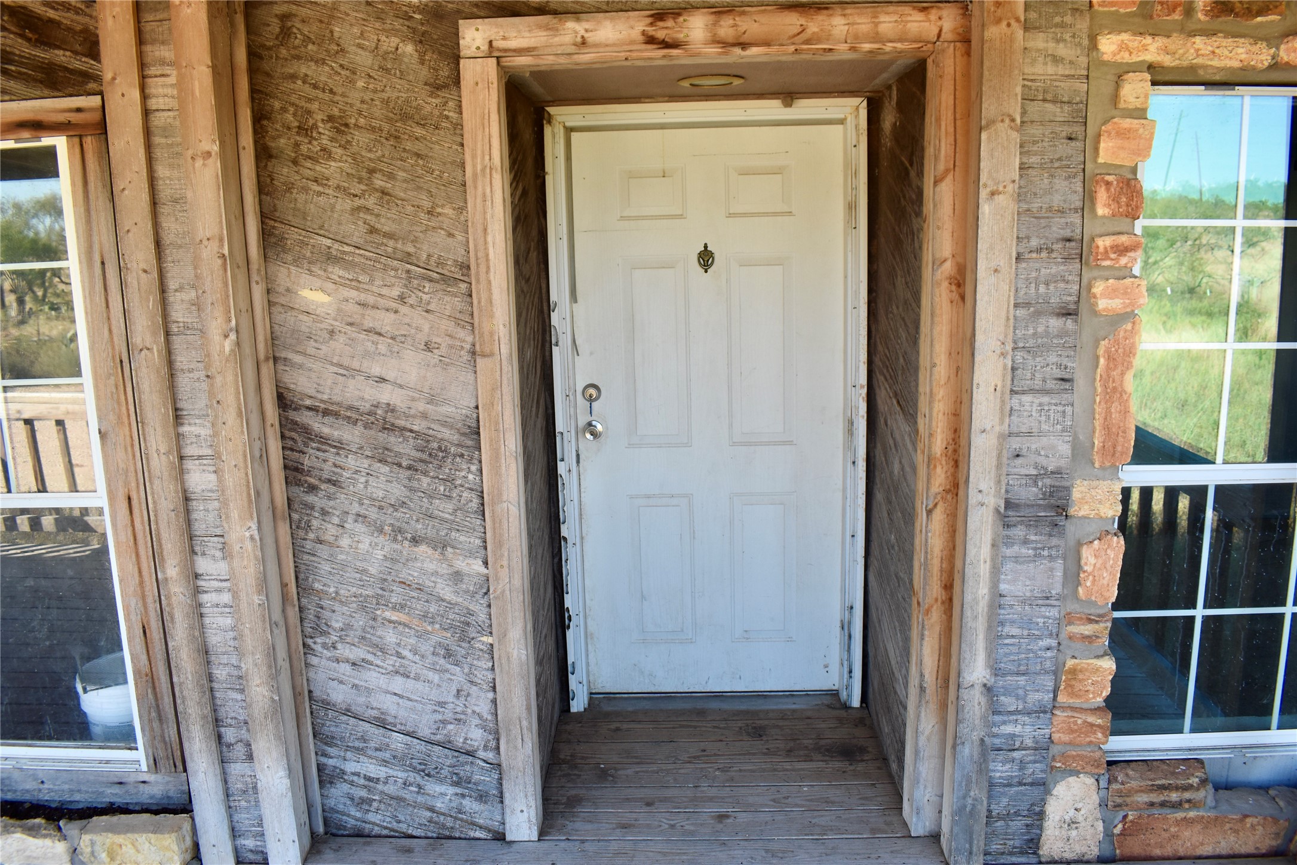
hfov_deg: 67.4
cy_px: 432
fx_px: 973
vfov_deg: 47.9
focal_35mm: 27
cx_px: 648
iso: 400
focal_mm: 18
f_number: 5.6
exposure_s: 1/250
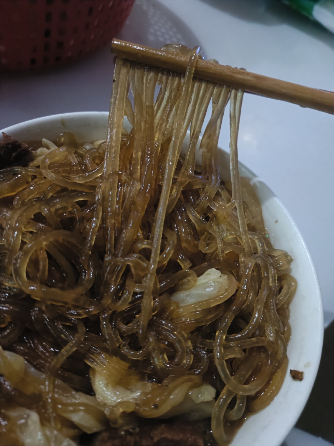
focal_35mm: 25
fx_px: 322
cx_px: 167
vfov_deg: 69.4
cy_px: 223
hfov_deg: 54.9
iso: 6878
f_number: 1.7
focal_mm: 4.7
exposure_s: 1/20
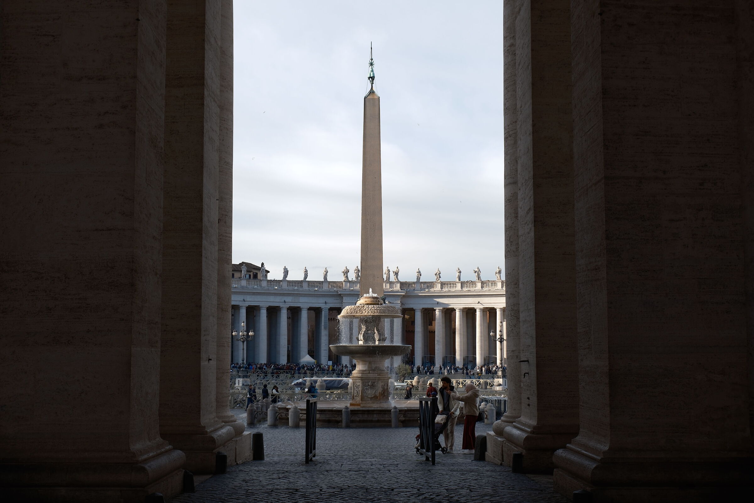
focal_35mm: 50
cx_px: 377
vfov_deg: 27.0
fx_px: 1047
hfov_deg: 39.6
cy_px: 252
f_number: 6.3
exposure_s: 1/160
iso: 80
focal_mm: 33
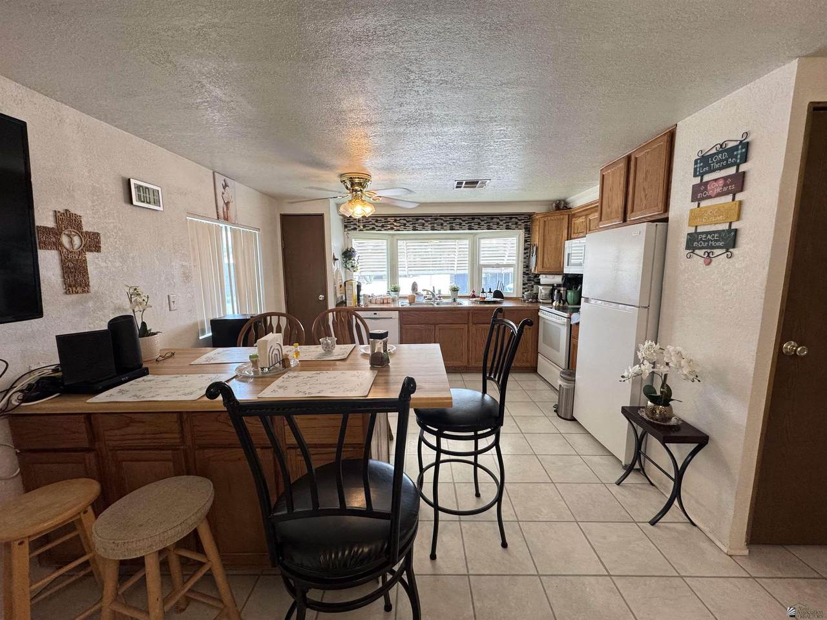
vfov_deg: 85.7
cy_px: 310
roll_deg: +0.4
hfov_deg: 102.1
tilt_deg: -8.2
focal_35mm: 14
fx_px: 334
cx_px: 414
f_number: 2.2
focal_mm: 2.22
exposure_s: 1/120
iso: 200
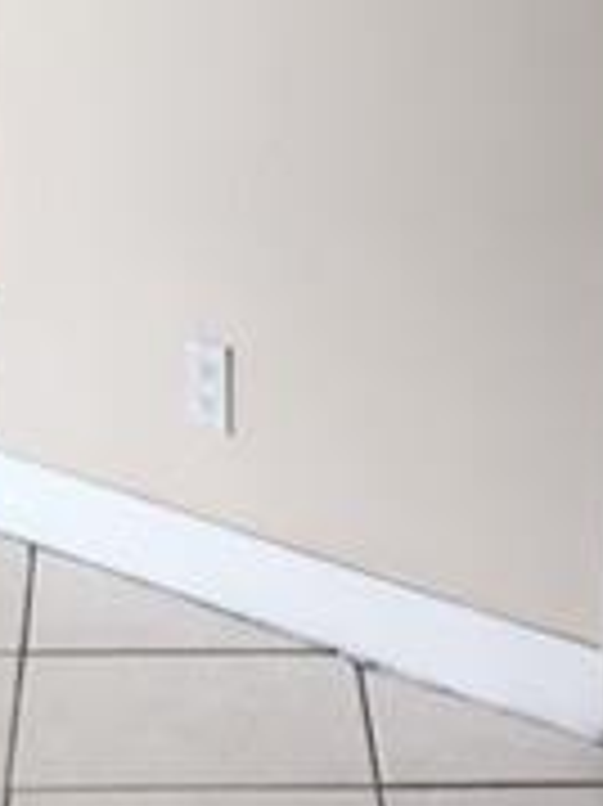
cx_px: 436
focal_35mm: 133
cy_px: 428
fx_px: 3093
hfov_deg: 11.1
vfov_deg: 14.8
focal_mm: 3.3
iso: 25
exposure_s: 1/60
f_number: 2.4
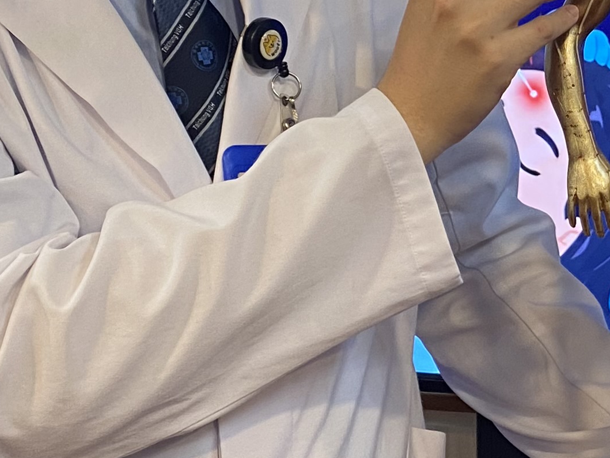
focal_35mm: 99
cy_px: 128
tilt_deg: -6.1
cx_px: 713
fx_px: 1744
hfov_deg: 18.9
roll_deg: +0.5
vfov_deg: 14.9
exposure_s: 1/60
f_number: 1.8
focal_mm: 4.25
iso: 100
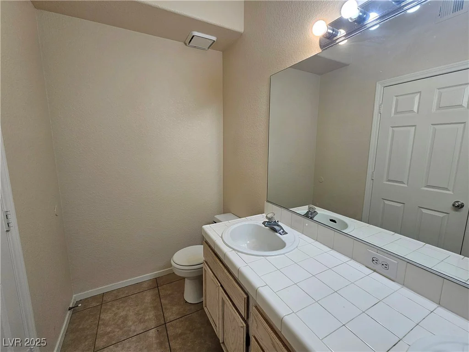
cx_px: 234
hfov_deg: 106.2
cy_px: 176
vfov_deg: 89.9
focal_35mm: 13
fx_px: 176
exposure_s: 1/77.5
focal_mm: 2.2
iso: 64
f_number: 2.2
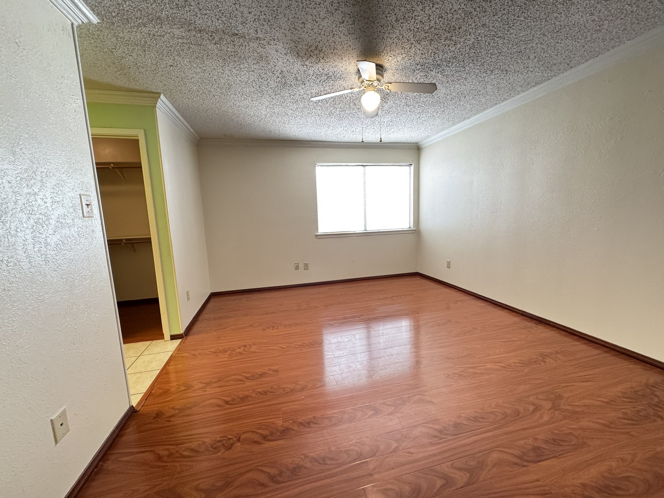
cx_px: 332
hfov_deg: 102.1
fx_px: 269
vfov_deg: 85.7
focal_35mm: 14
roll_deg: +2.7
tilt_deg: -8.1
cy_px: 249
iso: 500
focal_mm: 2.22
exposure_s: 1/60
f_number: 2.2
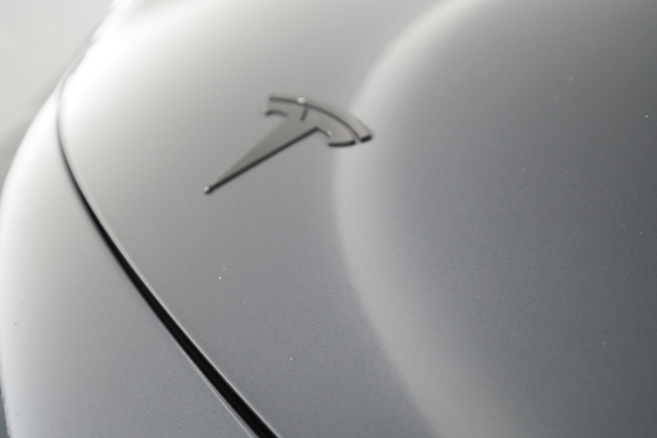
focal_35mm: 28
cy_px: 219
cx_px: 328
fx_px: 511
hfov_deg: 65.5
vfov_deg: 46.4
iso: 4000
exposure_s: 1/100
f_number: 4.5
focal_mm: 28
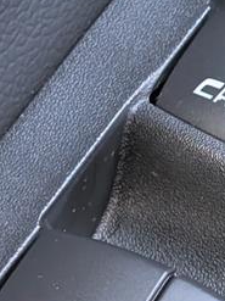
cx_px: 310
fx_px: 1761
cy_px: 66
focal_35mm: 203
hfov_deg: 7.2
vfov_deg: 9.7
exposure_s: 1/159
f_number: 1.68
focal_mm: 6.9
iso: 926
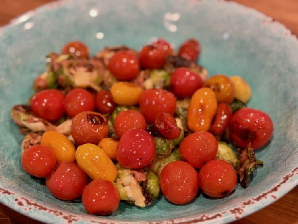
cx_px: 149
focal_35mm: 48
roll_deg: +0.1
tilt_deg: -41.8
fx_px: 413
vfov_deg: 30.3
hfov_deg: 39.6
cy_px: 112
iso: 250
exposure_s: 1/60
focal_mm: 6.76
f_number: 1.78
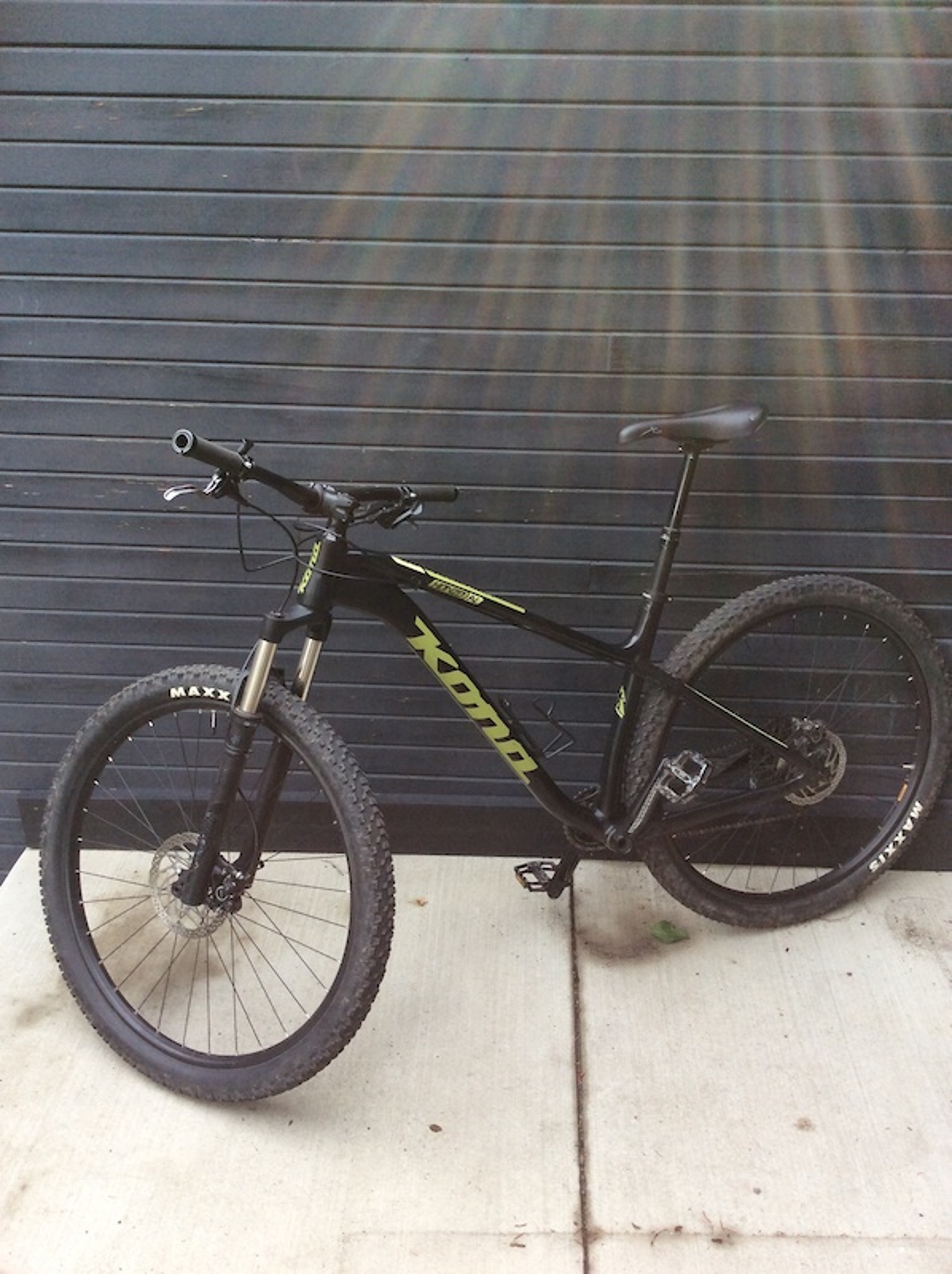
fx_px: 1176
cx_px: 476
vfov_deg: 56.9
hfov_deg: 44.1
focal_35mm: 32
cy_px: 637
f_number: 2.4
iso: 50
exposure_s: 1/120
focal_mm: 3.3
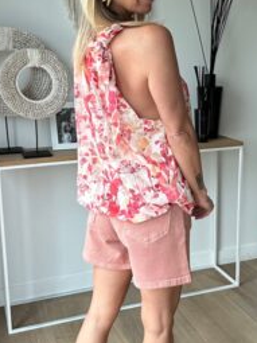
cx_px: 152
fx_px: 466
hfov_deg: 30.8
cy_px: 167
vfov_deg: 40.4
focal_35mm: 47
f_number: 1.9
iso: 50
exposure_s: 1/121
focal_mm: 2.69
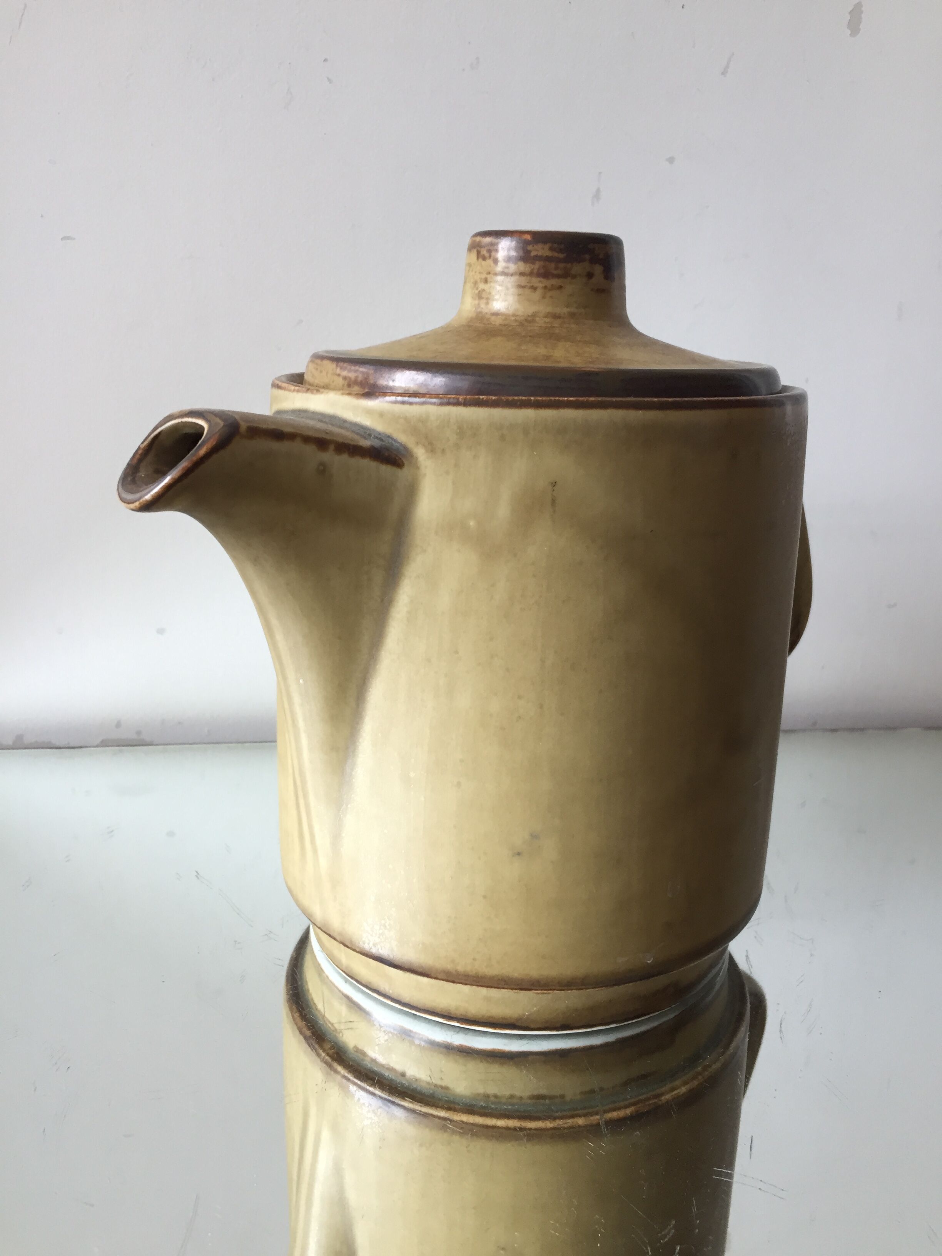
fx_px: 1052
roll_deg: -1.1
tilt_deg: -15.5
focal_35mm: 29
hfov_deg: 48.2
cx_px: 471
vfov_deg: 61.7
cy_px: 628
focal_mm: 4.15
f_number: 2.2
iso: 40
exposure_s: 1/33
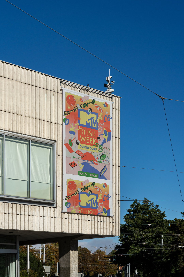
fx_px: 445
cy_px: 138
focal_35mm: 58
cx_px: 92
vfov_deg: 34.5
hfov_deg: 23.4
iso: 125
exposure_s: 1/1000
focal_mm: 58
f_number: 13
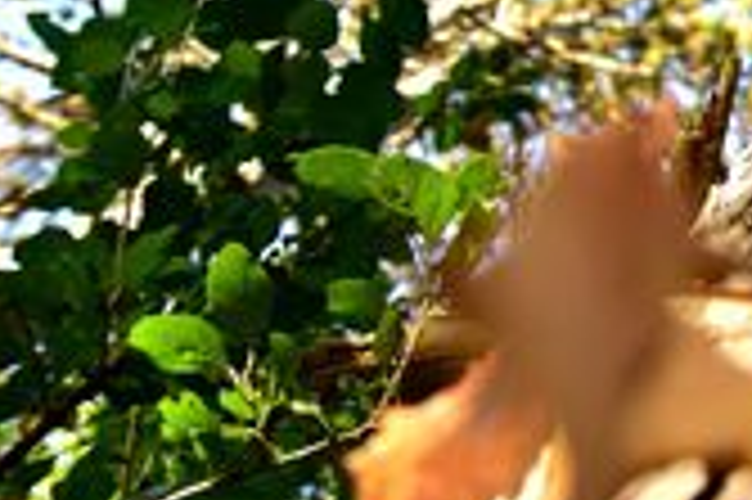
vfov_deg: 16.5
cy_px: 18
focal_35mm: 81
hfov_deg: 22.5
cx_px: 968
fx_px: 1690
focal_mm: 20
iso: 100
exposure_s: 1/161
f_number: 3.5
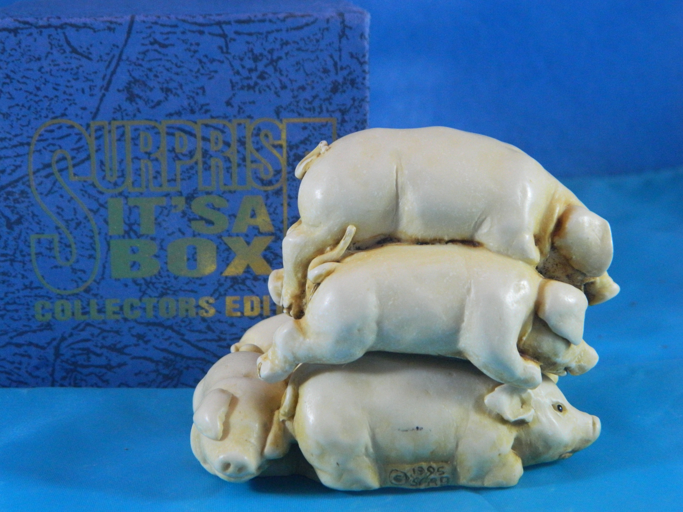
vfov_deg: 21.0
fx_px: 1381
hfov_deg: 27.8
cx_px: 342
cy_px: 256
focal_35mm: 70
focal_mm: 12.6
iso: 400
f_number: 4
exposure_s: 1/50
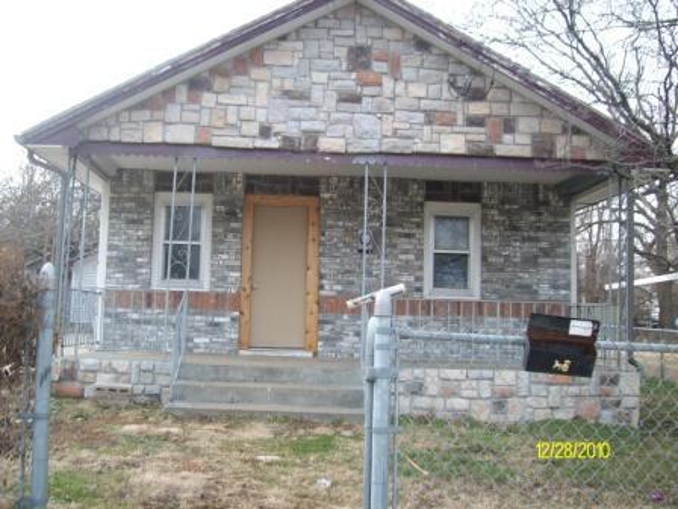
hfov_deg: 52.6
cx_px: 339
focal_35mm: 35
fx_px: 686
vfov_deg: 40.7
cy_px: 254
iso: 80
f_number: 2.8
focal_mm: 5.8
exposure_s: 1/172
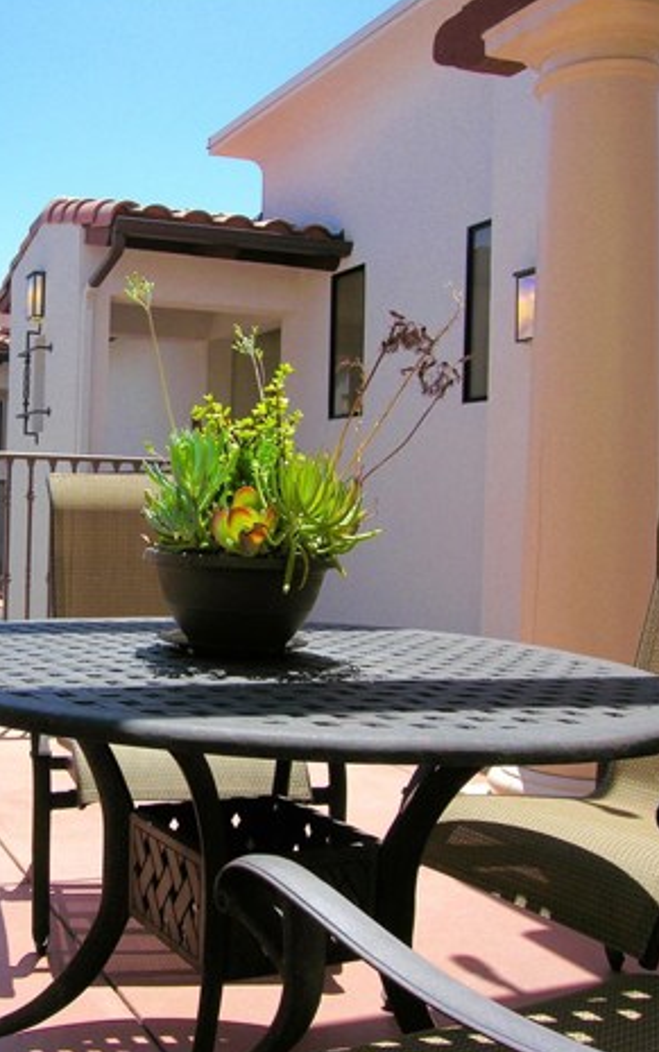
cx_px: 50
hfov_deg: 34.1
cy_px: 518
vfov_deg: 55.3
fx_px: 1005
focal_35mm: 35
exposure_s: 1/250
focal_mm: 6.1
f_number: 5.7
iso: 50
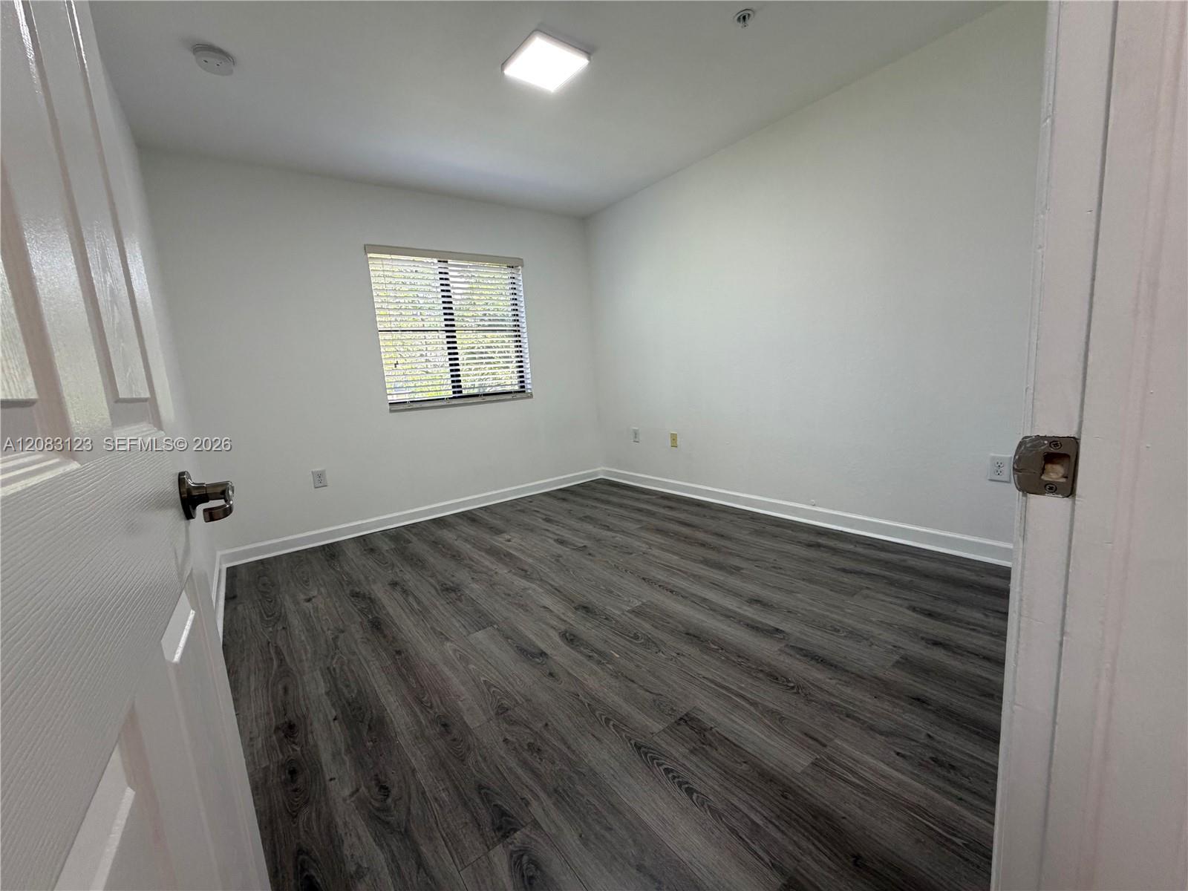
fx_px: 480
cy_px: 446
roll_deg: +4.4
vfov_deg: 85.7
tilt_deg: -9.2
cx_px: 594
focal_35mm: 14
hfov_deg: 102.1
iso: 250
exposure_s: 1/121
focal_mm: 2.22
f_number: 2.2
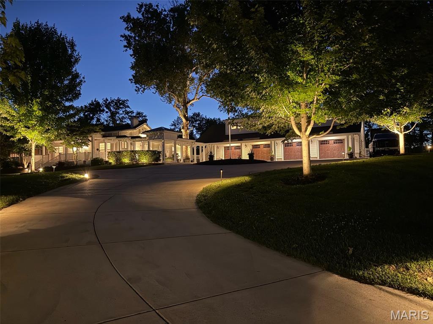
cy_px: 162
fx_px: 300
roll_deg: +0.6
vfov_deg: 56.8
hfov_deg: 71.6
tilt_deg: +1.4
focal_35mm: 24
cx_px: 216
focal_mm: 6.76
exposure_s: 1/11
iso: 1000
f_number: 1.78
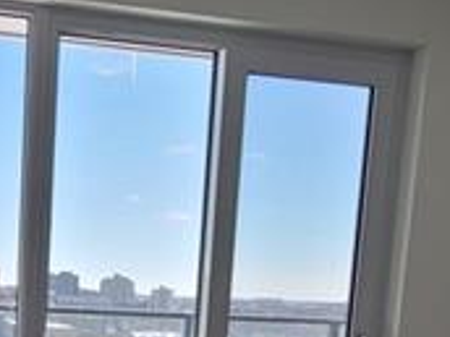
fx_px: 754
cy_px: 408
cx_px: 55
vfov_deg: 23.1
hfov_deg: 31.8
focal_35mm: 58
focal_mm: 2.2
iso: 64
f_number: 2.2
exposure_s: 1/582
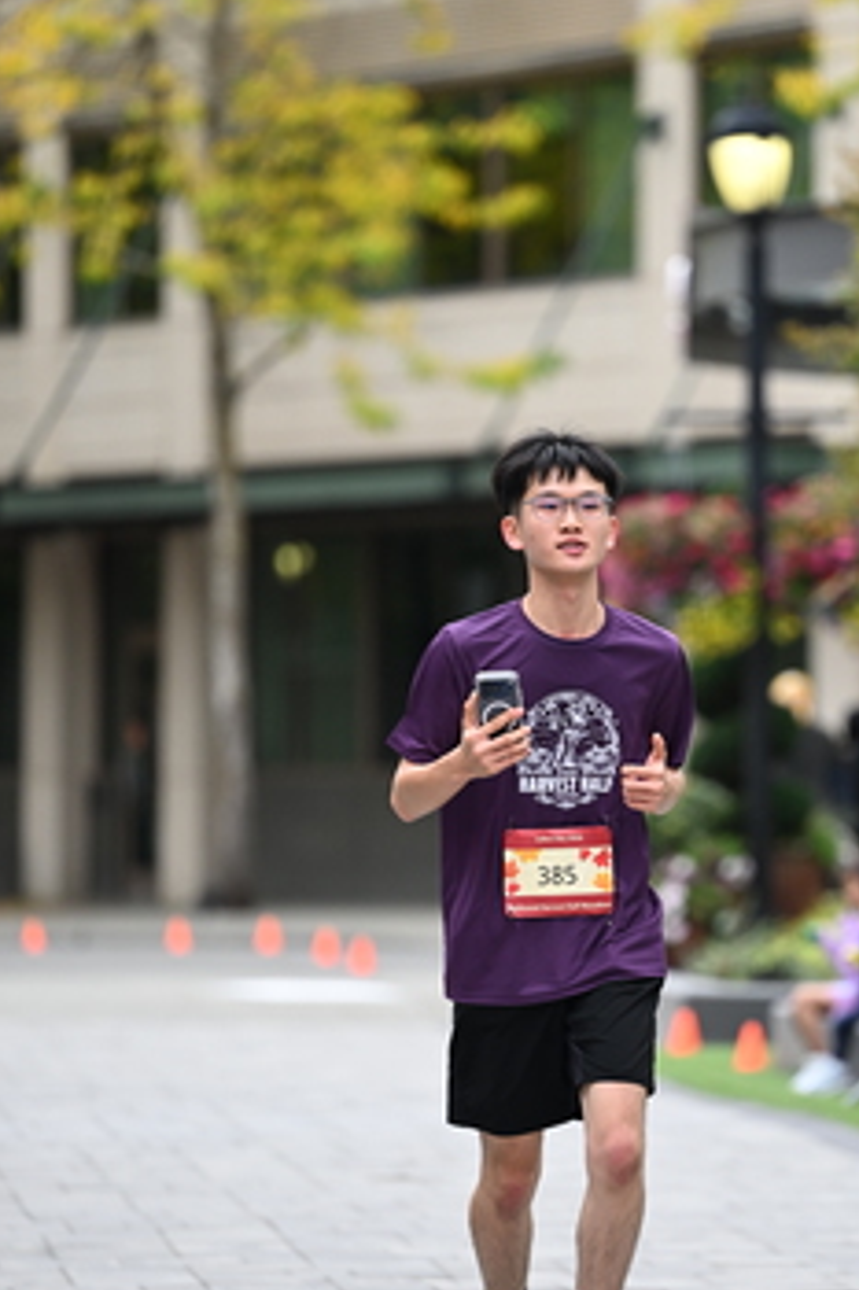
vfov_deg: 7.3
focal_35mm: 283
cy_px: 700
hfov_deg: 4.9
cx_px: 595
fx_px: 10138
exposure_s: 1/2000
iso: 640
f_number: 2.8
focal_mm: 180
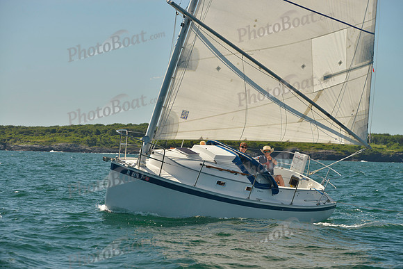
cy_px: 134
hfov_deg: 17.1
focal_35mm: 120
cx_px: 202
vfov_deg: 11.4
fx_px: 1344
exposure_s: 1/640
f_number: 7.1
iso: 280
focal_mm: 120
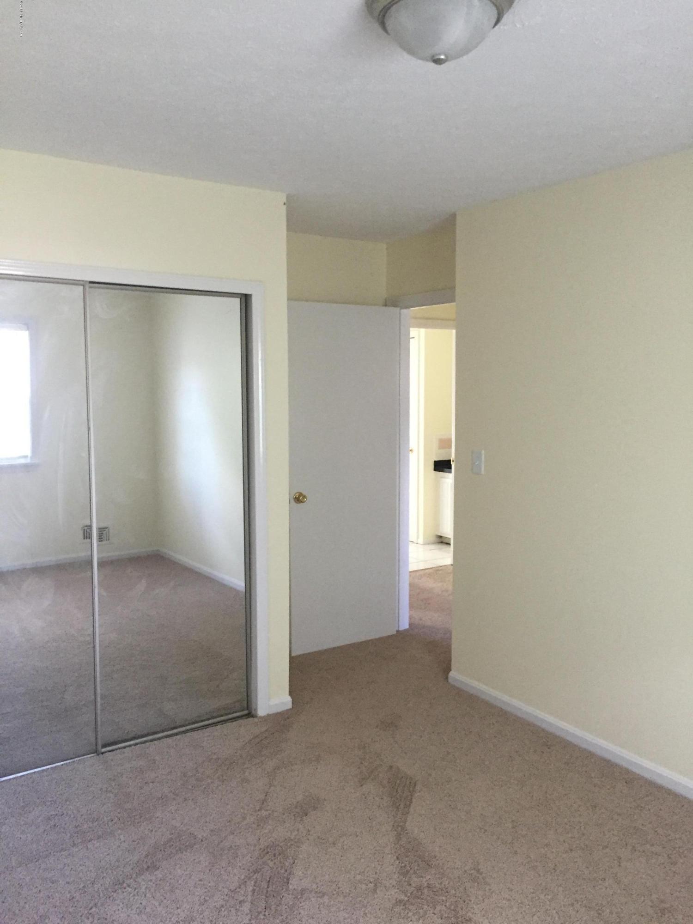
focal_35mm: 29
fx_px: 774
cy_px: 462
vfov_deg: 61.7
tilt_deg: -4.4
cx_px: 346
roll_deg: +1.1
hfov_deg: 48.2
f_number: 2.2
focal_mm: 4.15
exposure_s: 1/30
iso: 200
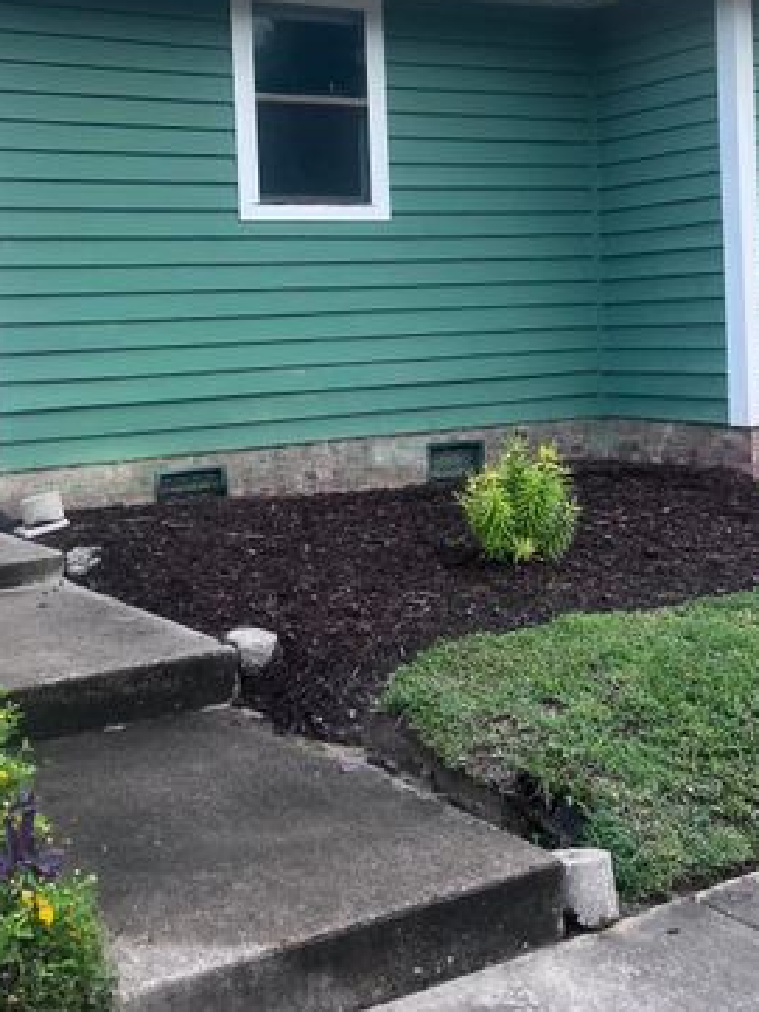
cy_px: 315
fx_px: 1402
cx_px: 288
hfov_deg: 30.2
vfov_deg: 39.1
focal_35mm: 48
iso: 50
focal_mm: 5.7
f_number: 1.5
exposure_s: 1/413
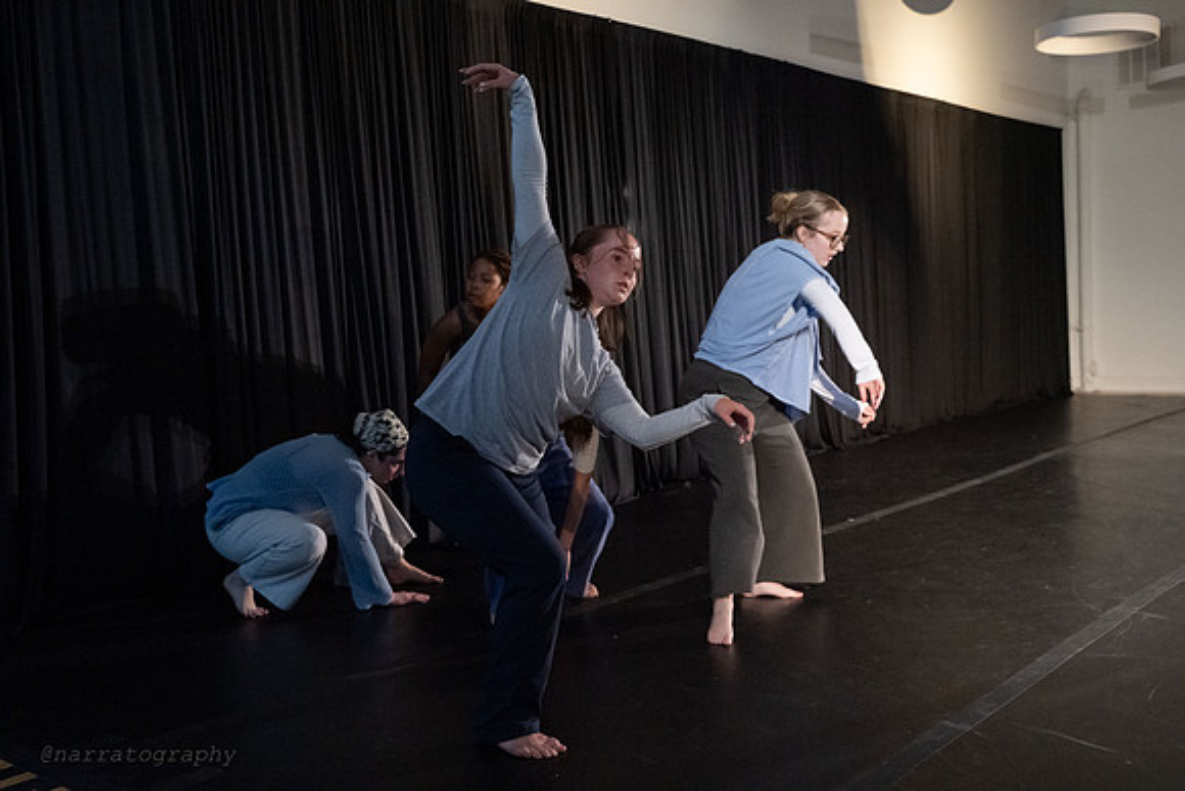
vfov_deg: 36.0
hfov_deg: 51.9
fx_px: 1218
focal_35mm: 37
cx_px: 592
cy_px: 396
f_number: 4
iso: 6400
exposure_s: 1/320
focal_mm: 37
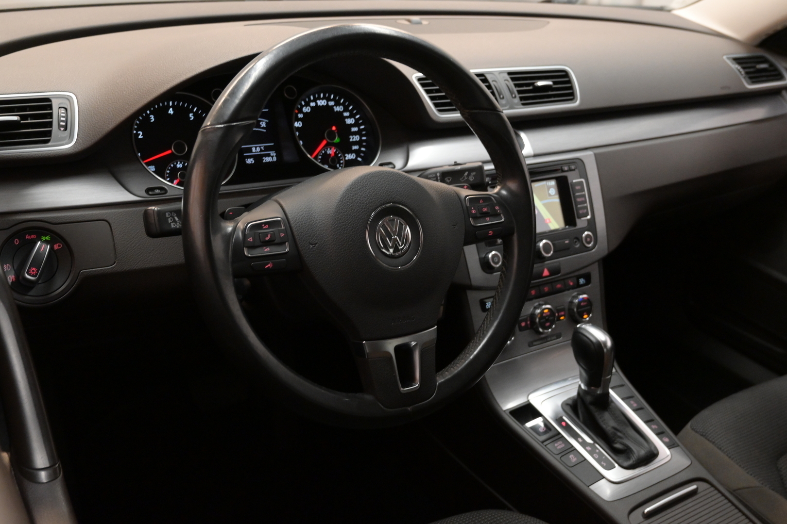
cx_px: 394
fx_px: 836
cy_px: 262
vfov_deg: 34.8
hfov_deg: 50.4
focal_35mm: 38
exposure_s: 1/80
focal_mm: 25.5
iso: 2500
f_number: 4.5
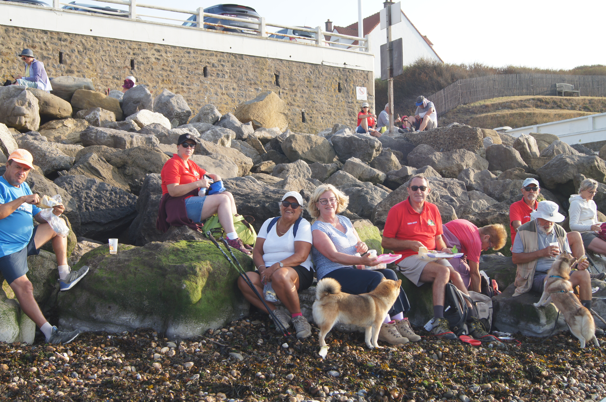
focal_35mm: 45
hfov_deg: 43.6
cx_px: 303
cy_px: 201
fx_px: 757
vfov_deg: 29.8
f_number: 7.1
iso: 100
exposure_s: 1/100
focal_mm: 30
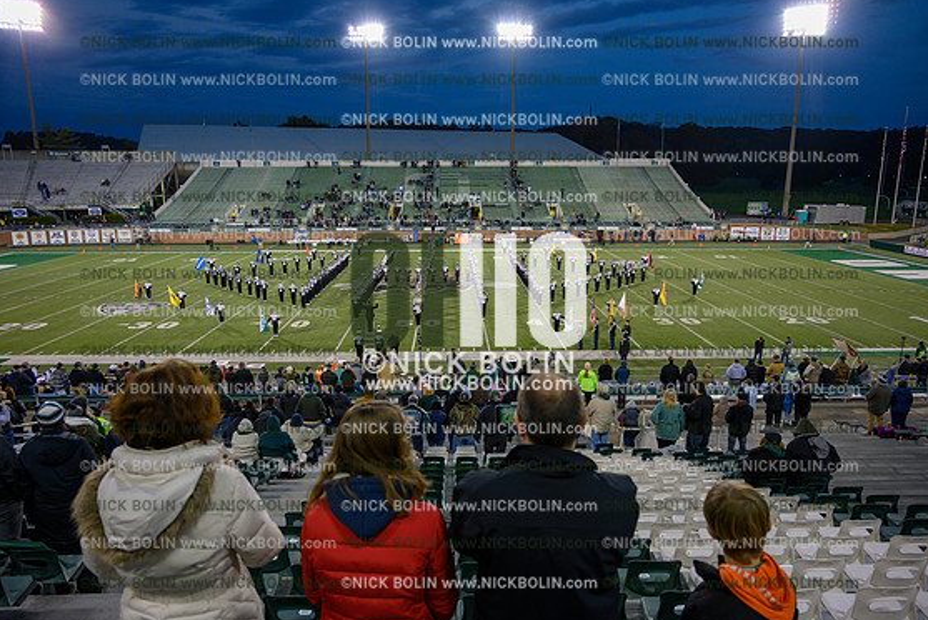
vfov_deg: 51.3
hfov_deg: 71.5
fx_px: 645
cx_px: 468
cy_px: 312
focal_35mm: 25
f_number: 4
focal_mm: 24
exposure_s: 1/320
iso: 2000
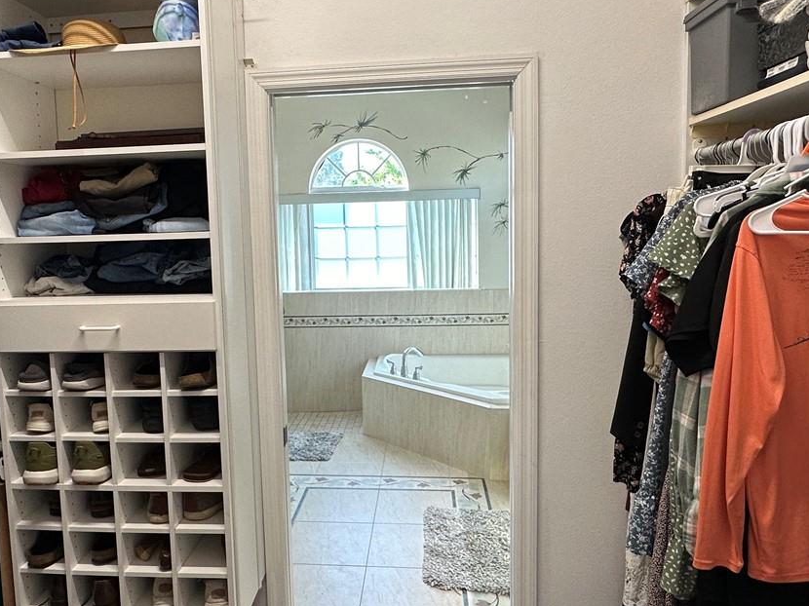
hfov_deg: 65.1
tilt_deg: -5.6
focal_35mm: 27
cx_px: 353
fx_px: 631
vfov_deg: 51.3
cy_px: 290
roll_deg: +1.6
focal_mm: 2.22
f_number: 2.2
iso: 125
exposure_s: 1/120
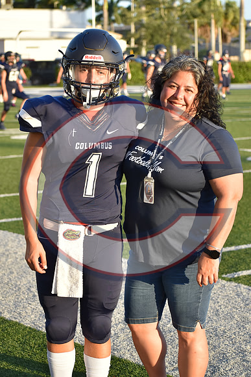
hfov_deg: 13.0
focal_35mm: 105
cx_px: 126
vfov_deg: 19.5
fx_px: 1097
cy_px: 188
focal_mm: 70
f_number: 4.5
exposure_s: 1/1000
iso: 640
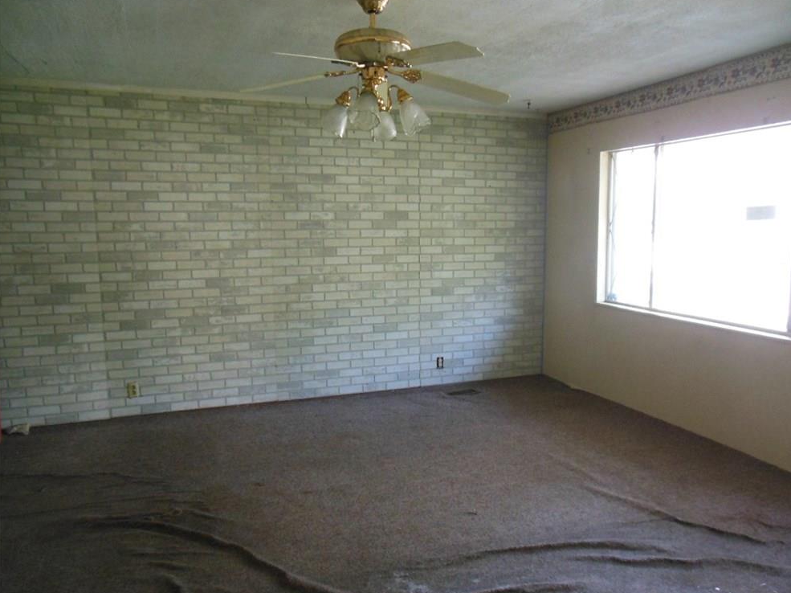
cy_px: 303
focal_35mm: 26
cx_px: 407
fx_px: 594
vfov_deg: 53.0
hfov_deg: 67.3
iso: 800
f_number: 3.2
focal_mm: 4.5
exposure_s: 1/80
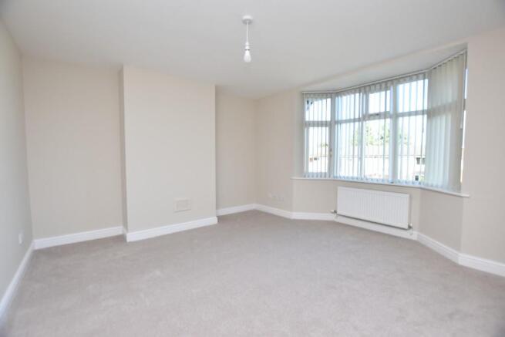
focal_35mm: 15
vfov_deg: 77.4
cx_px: 252
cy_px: 168
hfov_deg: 100.4
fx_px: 210
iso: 400
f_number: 4
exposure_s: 1/250
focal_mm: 10
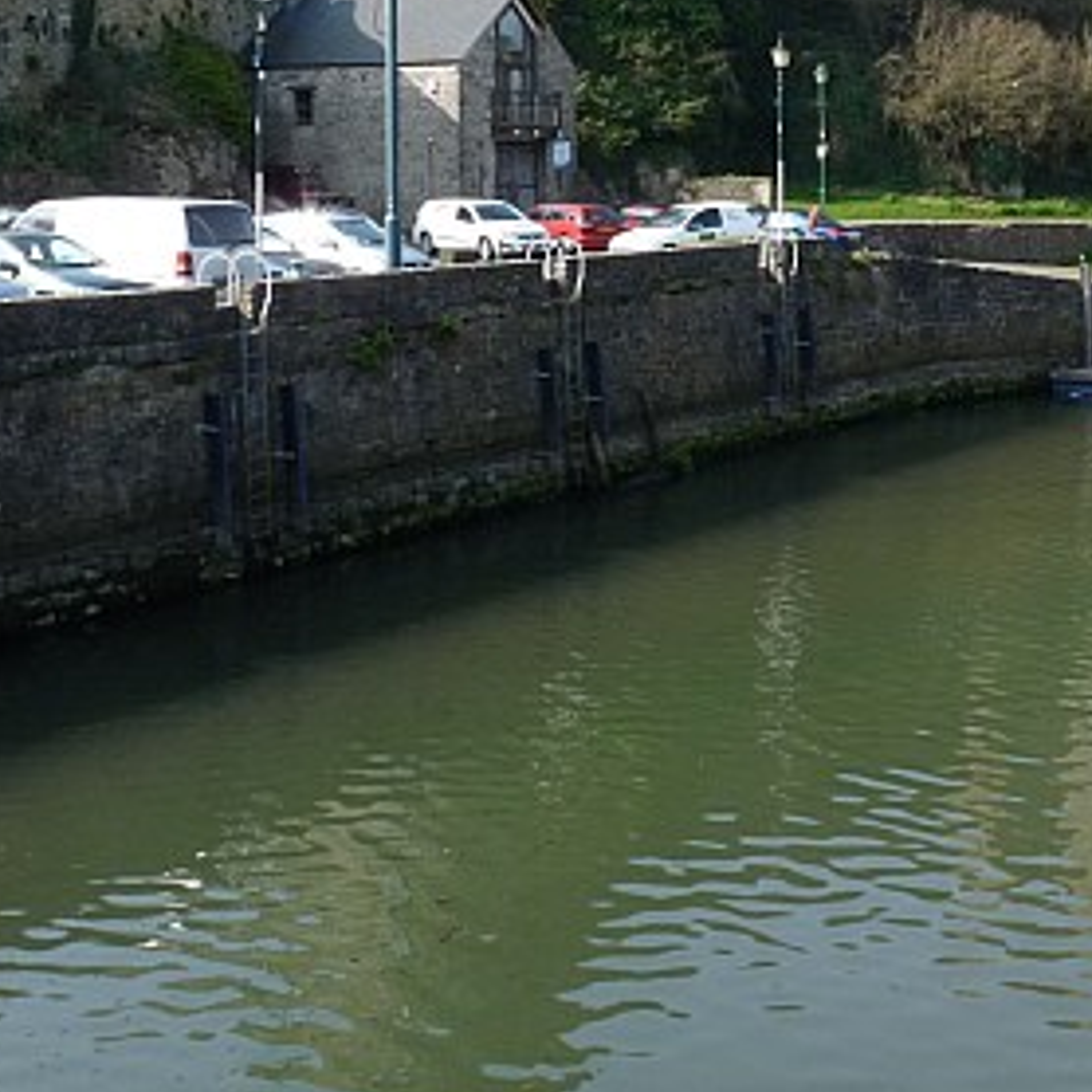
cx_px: 754
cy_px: 189
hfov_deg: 30.8
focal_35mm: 55
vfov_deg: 30.2
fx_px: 1963
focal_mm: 4.8
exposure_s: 1/200
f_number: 5.6
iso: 100
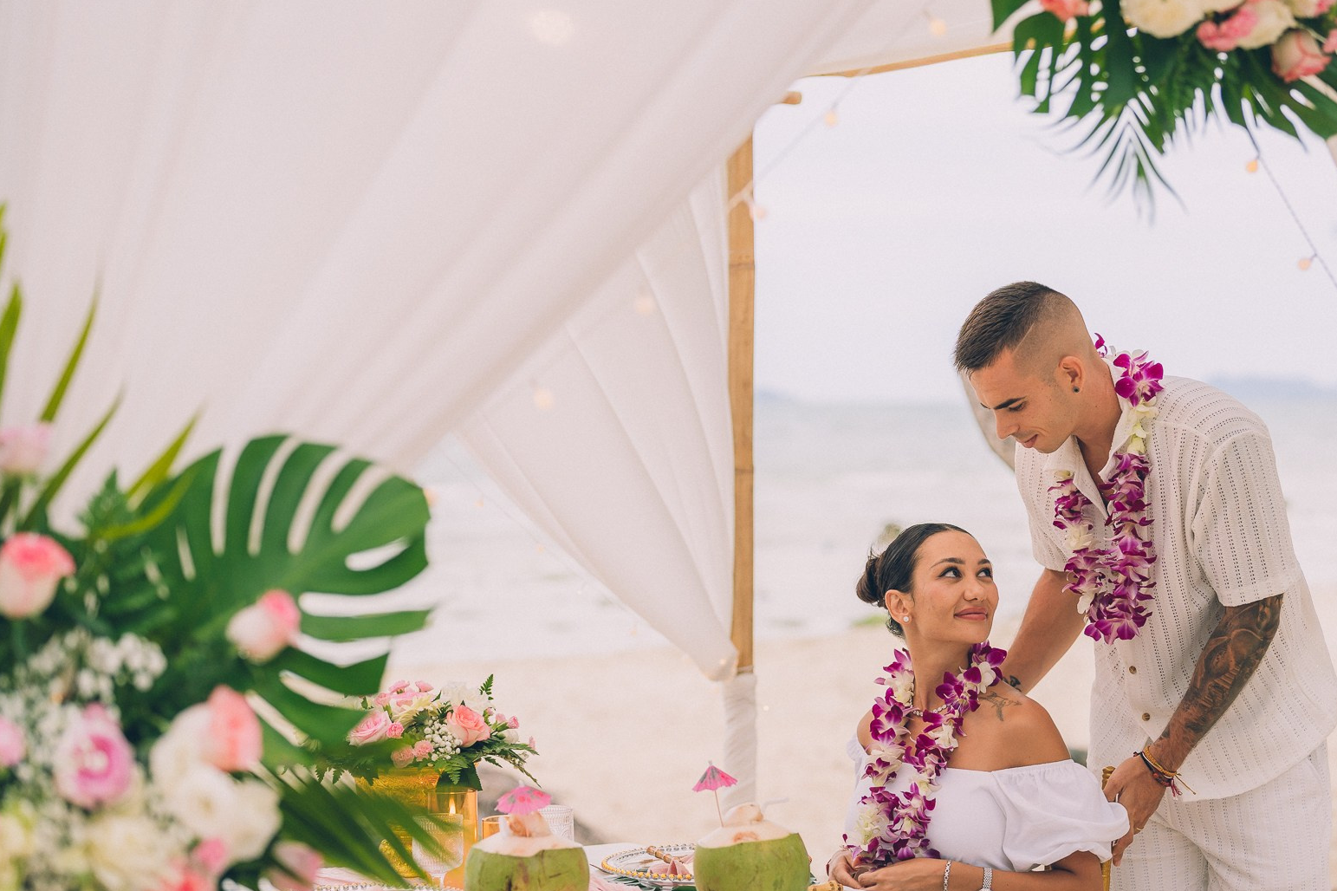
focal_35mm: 70
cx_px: 803
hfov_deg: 28.8
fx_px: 2599
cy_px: 501
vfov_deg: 19.4
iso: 125
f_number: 1.8
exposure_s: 1/320
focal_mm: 50
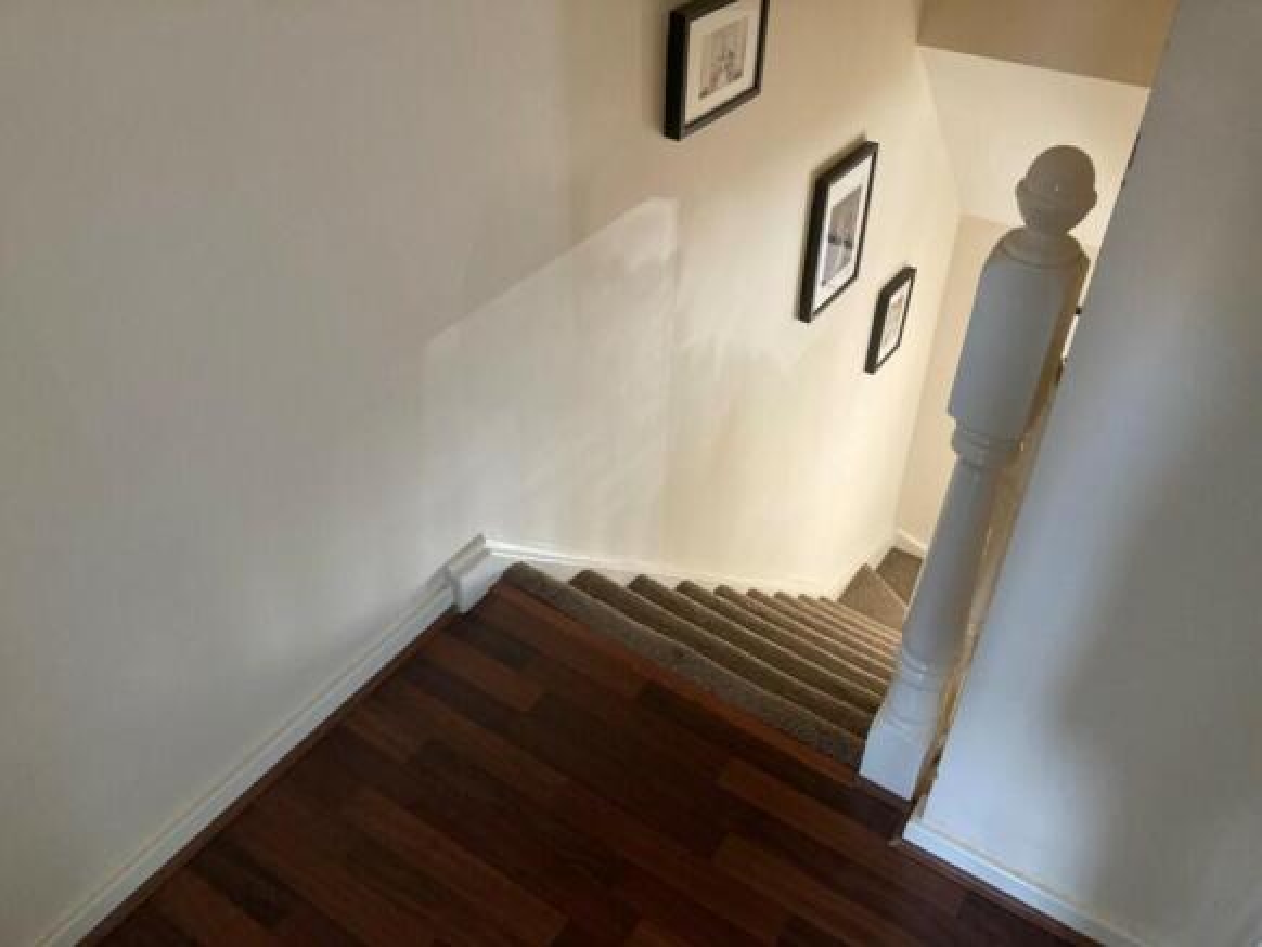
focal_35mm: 28
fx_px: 1021
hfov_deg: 63.4
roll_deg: -1.1
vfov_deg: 49.8
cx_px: 631
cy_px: 474
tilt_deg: -39.1
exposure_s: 1/60
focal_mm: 3.99
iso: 125
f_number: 1.8
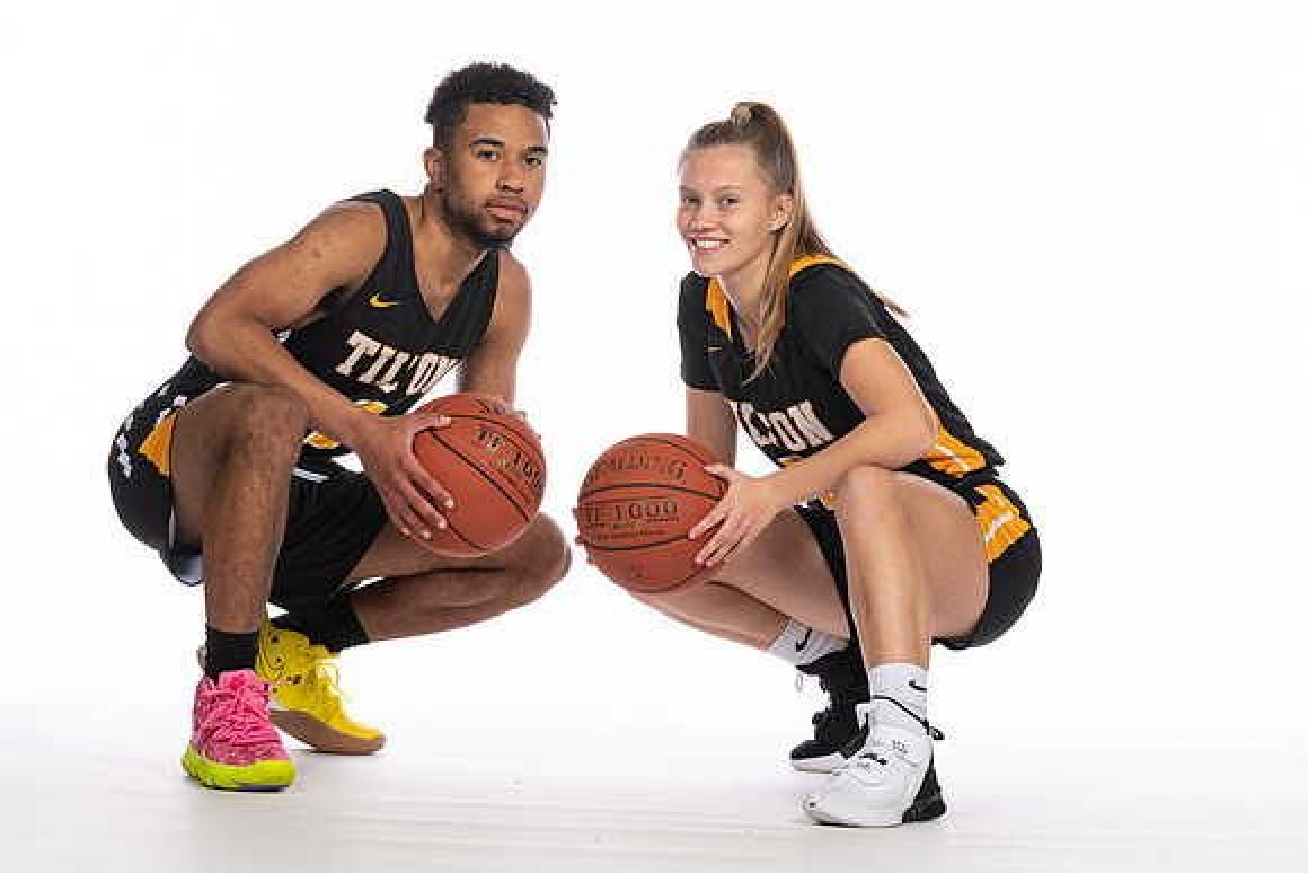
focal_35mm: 177
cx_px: 618
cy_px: 420
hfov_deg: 11.6
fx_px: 6444
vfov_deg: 7.7
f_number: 5.6
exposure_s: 1/100
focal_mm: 100
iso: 100
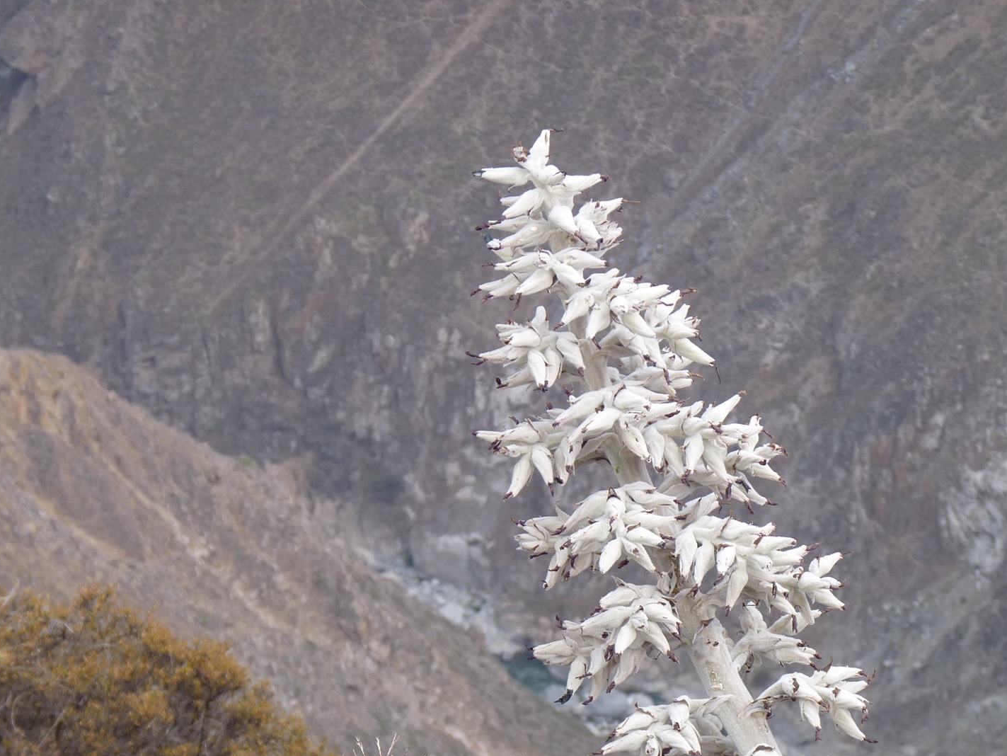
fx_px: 6489
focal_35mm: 223
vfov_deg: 6.7
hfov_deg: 8.9
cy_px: 526
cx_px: 572
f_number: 4.5
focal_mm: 27.5
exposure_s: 1/250
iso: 80
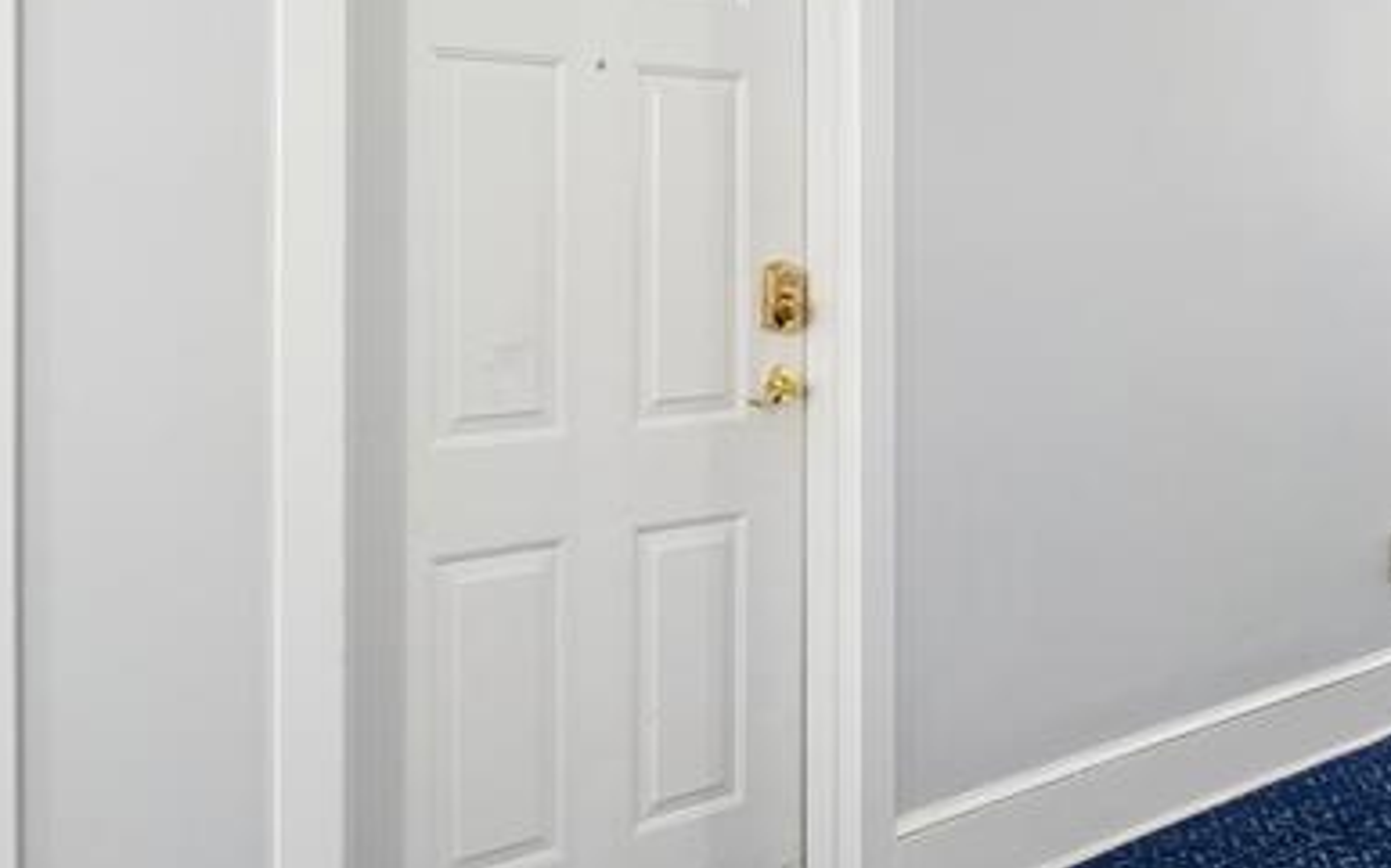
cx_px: 724
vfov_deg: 45.0
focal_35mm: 27
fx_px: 1023
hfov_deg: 68.4
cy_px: 259
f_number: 8
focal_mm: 16
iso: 100
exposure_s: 8
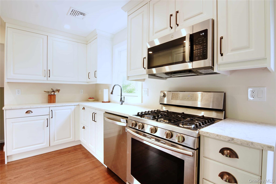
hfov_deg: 95.0
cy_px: 92
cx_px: 138
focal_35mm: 16
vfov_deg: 72.0
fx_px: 126
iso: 320
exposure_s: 1/8
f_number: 9
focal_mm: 11
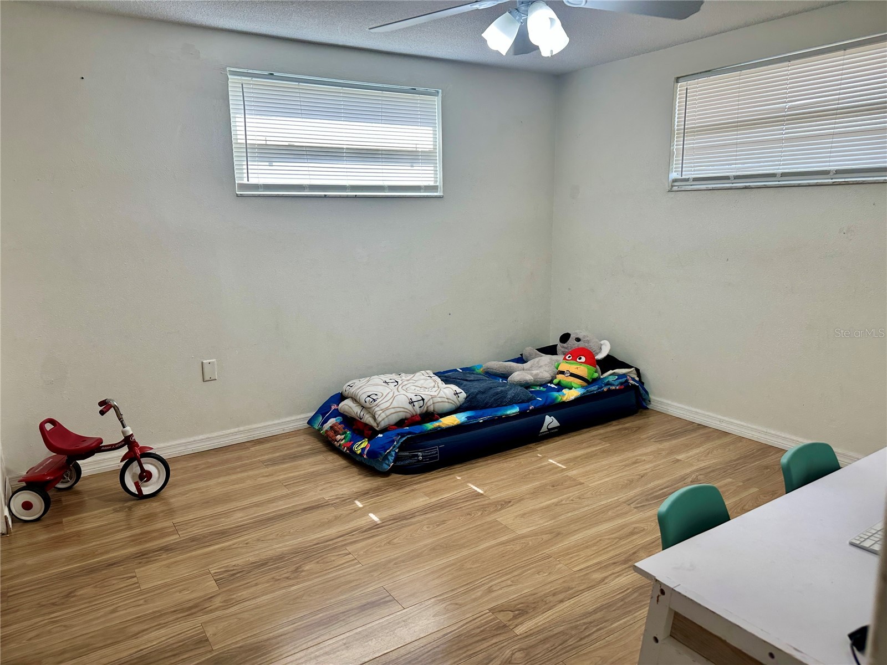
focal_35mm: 24
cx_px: 444
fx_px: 615
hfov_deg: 71.6
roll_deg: +1.1
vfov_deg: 56.8
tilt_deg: -10.7
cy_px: 332
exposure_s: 1/120
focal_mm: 6.86
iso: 80
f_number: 1.78
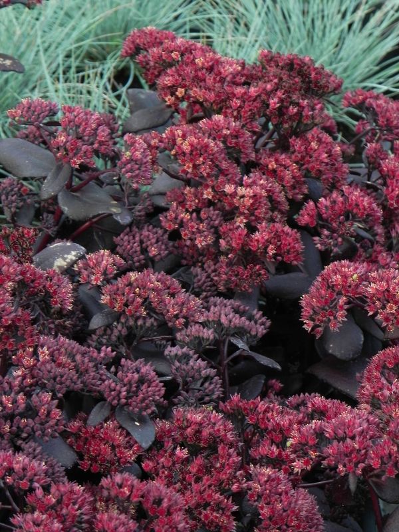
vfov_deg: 12.2
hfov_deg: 9.2
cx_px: 200
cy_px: 266
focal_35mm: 162
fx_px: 2490
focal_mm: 28.8
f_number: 5
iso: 160
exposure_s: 1/13
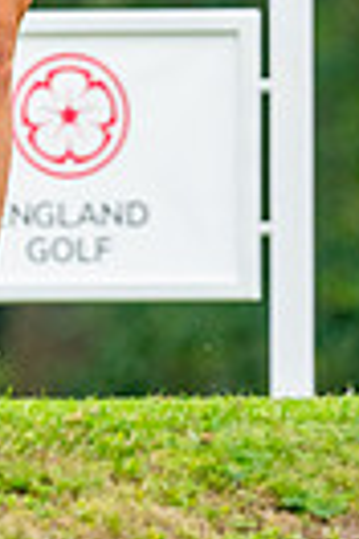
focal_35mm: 1529
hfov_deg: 0.9
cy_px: -368
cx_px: -175
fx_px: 22870
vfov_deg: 1.3
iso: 400
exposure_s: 1/1250
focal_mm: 300
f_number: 4.5
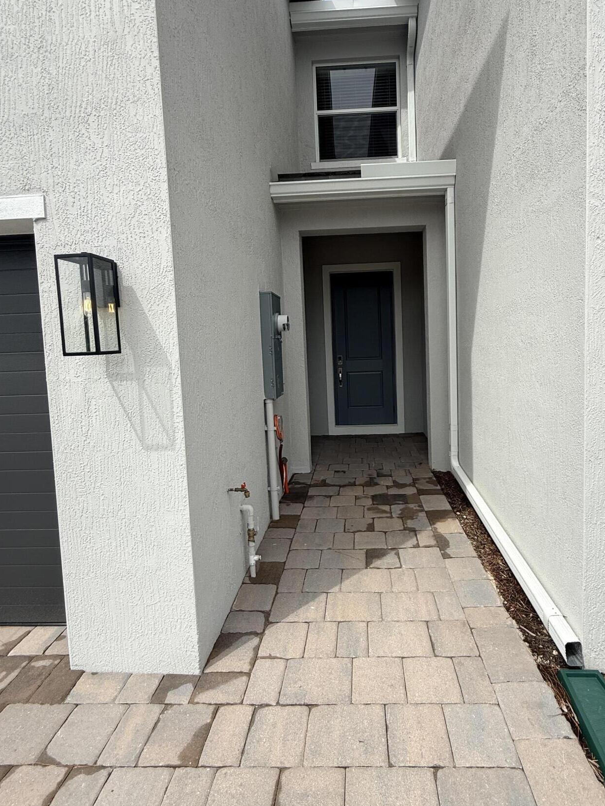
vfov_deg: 90.8
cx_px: 341
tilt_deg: -2.0
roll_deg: +3.8
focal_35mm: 17
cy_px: 370
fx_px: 396
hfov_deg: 74.4
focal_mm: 2.22
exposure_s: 1/901
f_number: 2.2
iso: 50
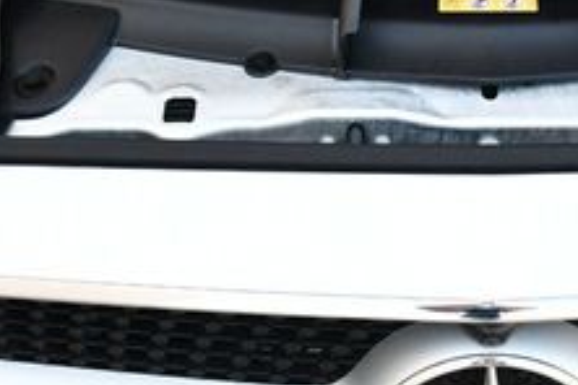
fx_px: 1670
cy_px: -73
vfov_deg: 12.8
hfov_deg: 19.5
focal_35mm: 104
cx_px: 456
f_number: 3.5
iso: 400
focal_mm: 18
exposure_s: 1/250
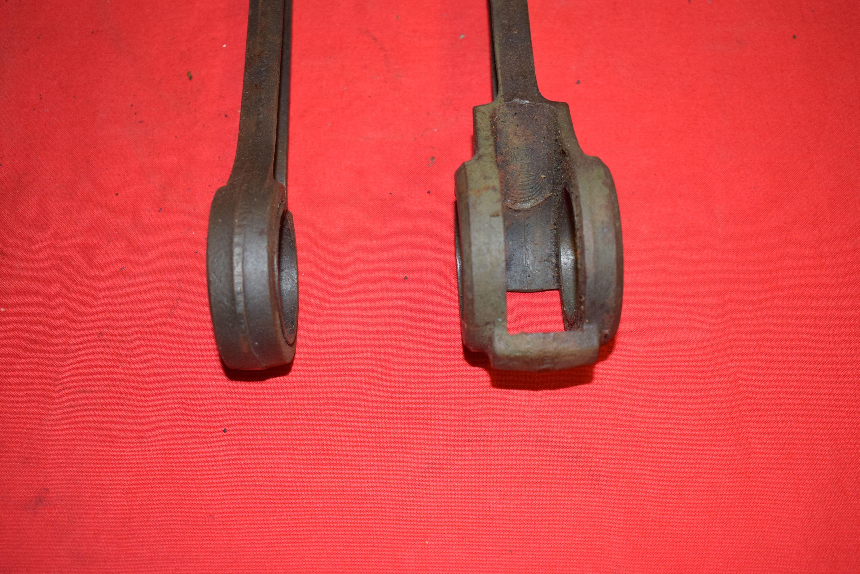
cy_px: 287
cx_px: 430
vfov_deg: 29.9
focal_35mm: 45
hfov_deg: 43.6
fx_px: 1075
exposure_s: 1/100
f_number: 5
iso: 640
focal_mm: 30
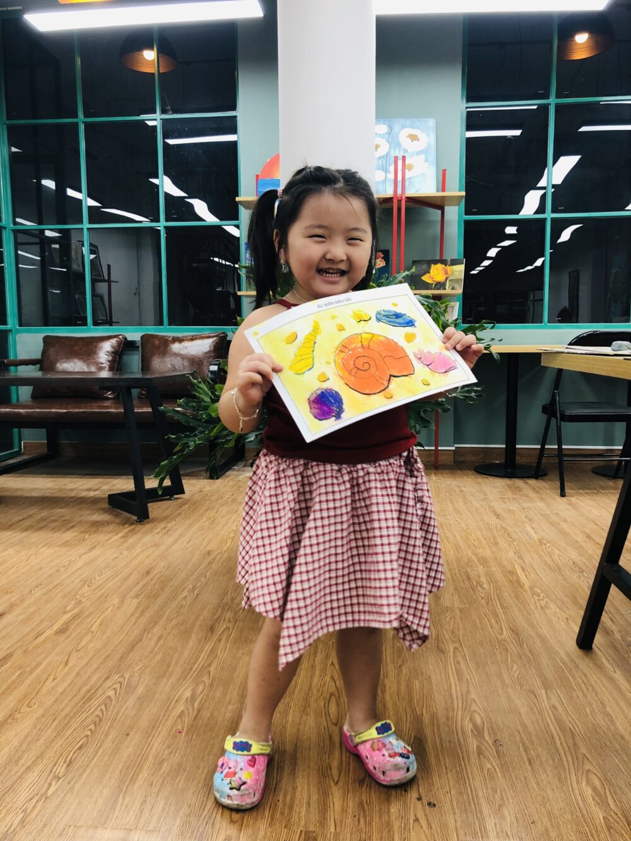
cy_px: 420
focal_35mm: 28
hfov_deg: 49.8
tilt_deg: -4.7
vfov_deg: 63.4
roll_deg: -0.8
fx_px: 680
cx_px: 316
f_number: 1.8
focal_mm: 4
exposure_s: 1/100
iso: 50
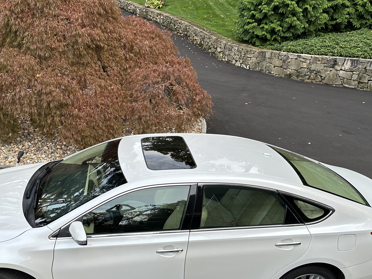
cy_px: 216
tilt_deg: -29.7
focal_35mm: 38
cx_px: 158
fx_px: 408
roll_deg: -4.4
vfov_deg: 36.6
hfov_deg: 48.8
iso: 64
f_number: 1.78
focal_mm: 6.86
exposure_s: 1/192
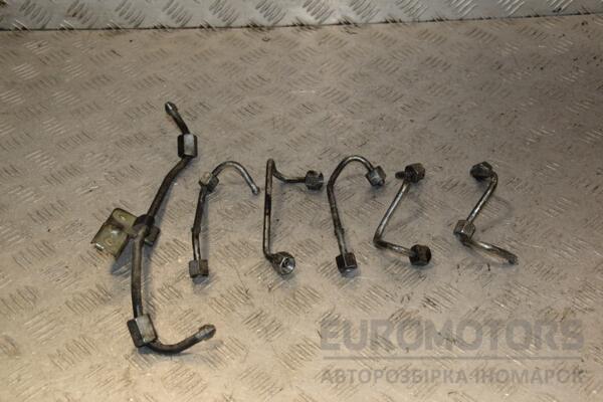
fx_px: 879
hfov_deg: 37.9
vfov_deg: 25.8
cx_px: 302
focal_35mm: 52
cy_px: 201
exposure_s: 1/200
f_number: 8
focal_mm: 35
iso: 800
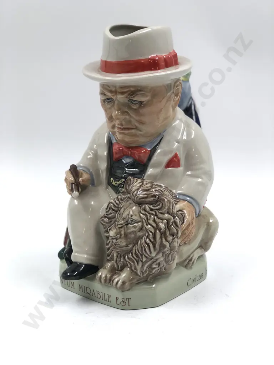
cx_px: 137
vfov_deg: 33.8
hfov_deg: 25.7
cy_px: 182
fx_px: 602
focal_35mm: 57
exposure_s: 1/100
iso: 25
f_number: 2.8
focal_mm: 6.6
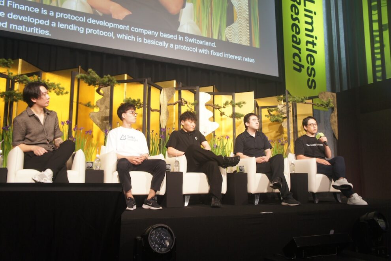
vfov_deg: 40.0
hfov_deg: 57.2
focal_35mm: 33
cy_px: 130
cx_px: 196
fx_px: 358
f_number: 4
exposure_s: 1/40
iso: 500
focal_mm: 22
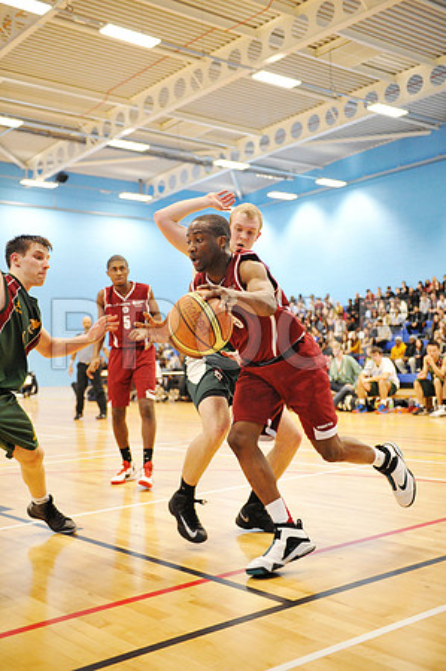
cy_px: 336
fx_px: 782
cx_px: 223
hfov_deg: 31.8
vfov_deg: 46.4
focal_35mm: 42
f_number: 2.8
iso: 8000
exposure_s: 1/400
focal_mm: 42
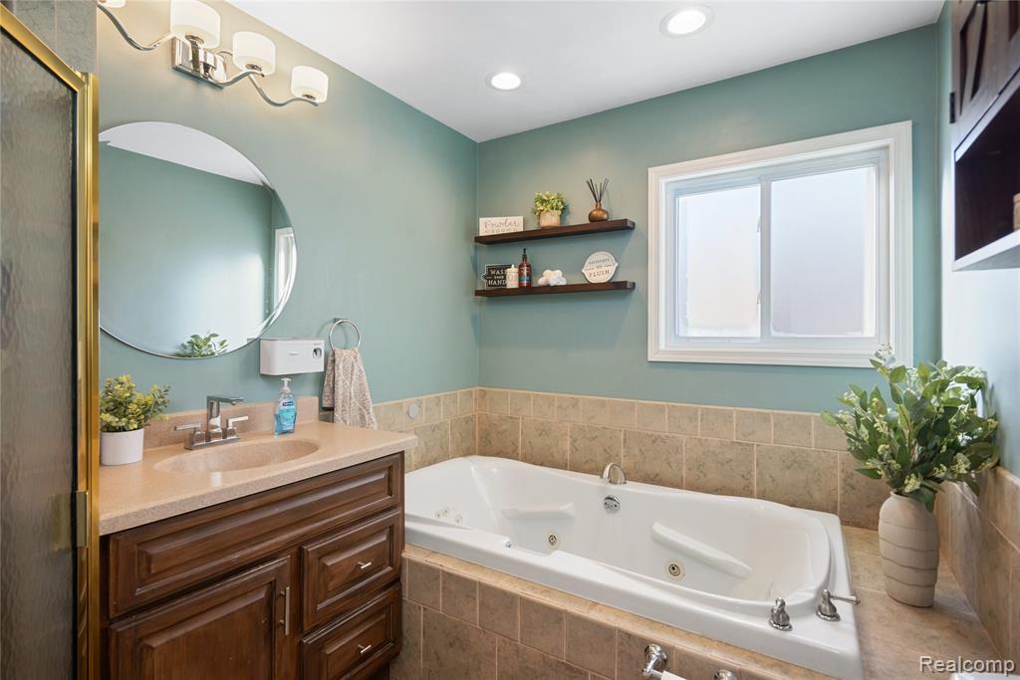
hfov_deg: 93.3
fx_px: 482
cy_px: 340
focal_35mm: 17
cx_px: 510
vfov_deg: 70.5
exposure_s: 1/20
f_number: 8
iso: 320
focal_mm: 17
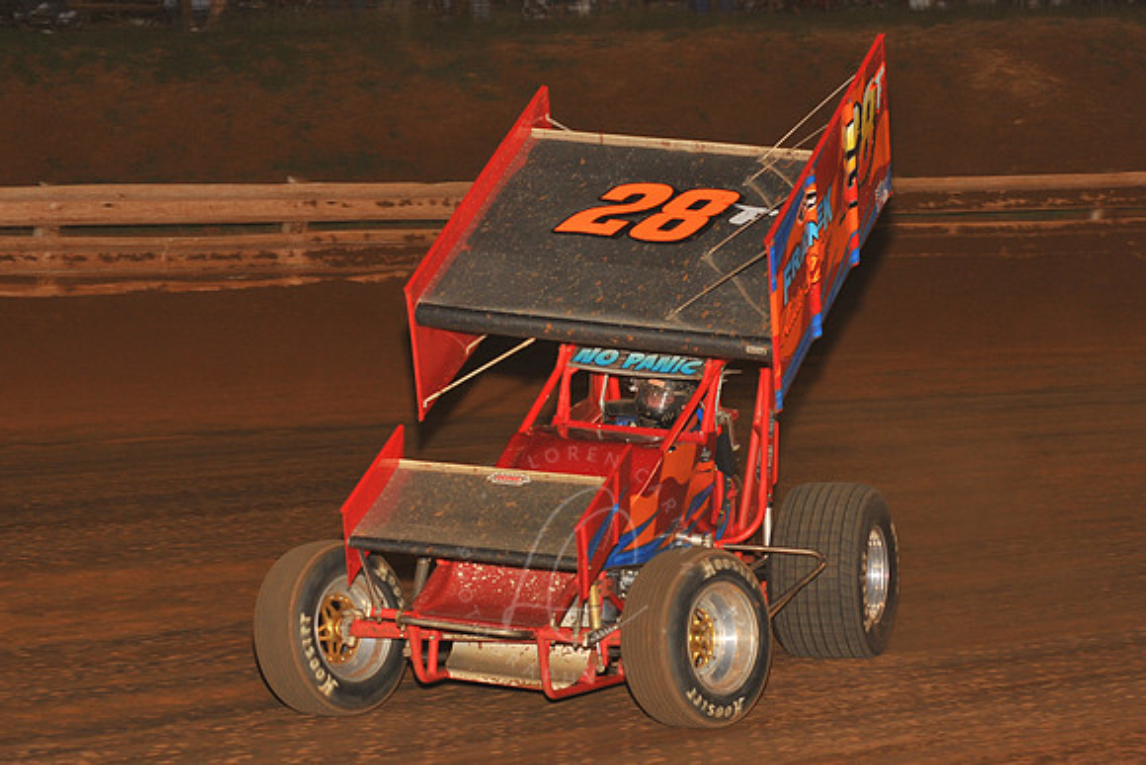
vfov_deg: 13.0
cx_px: 573
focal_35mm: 105
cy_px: 382
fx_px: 3343
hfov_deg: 19.5
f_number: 6.3
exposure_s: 1/320
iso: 800
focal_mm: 105
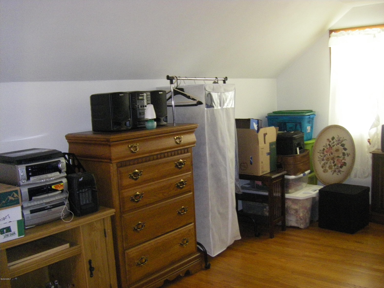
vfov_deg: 37.7
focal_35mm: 38
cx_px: 192
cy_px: 144
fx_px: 422
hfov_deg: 49.0
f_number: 3.5
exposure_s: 1/50
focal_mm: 6.3
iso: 800
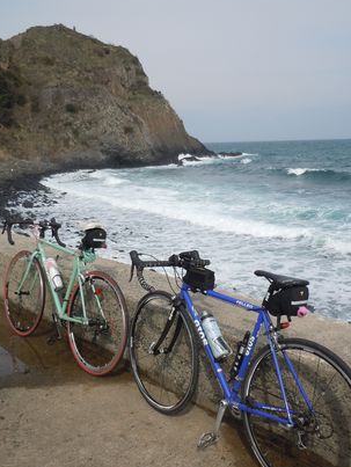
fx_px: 499
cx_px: 176
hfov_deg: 38.7
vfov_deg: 50.0
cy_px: 256
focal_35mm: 37
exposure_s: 1/250
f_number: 7.4
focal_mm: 5
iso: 100
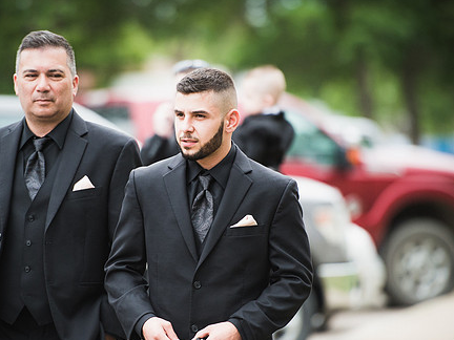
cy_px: 188
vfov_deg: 5.8
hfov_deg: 7.7
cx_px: 203
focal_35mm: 258
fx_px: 3384
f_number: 2.8
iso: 2500
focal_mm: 200
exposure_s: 1/8000
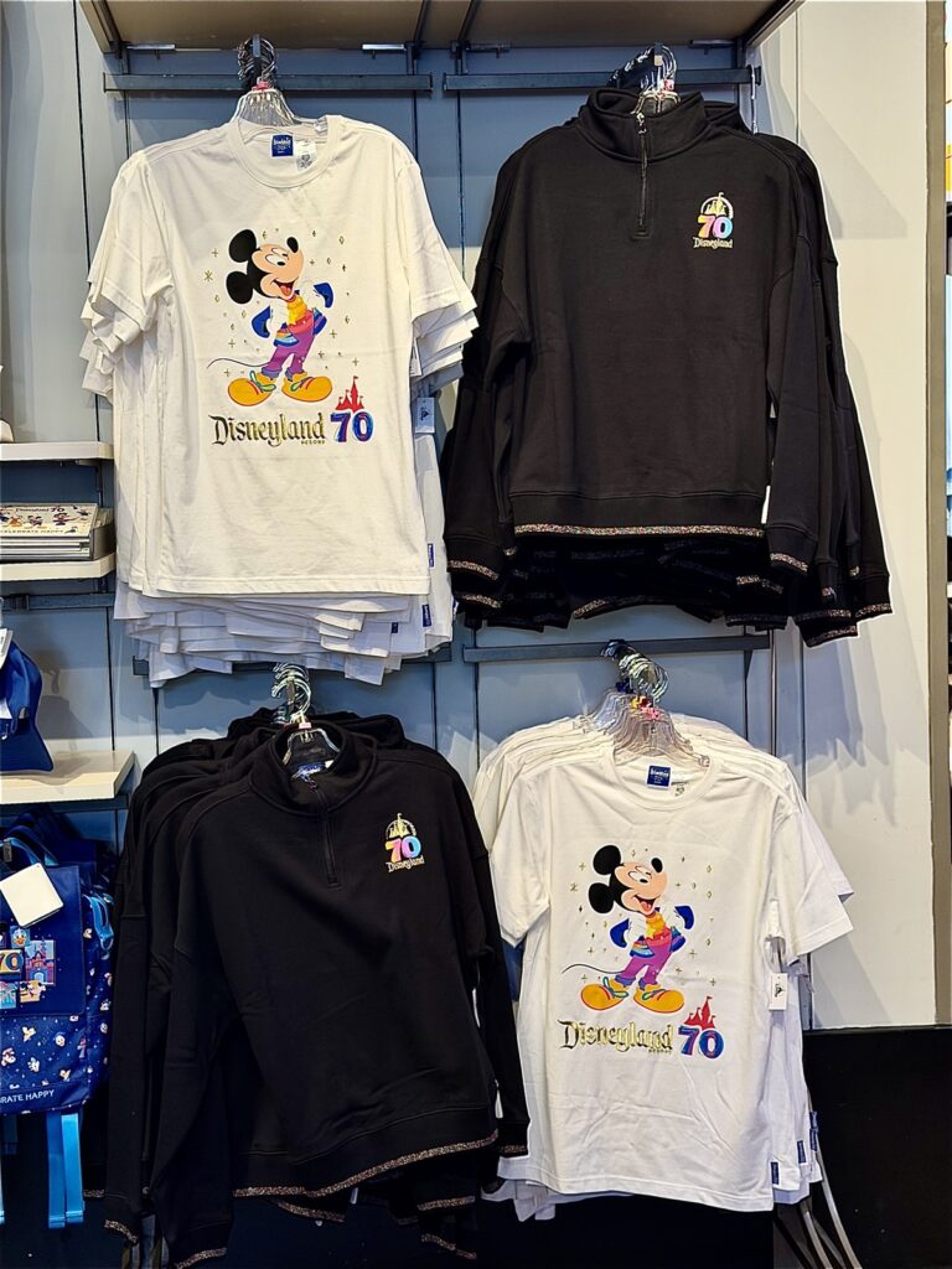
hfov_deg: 30.3
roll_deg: +0.9
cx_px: 476
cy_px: 634
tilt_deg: -4.8
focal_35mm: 48
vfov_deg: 39.7
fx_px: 1760
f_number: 1.78
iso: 100
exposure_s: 1/91
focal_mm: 6.76
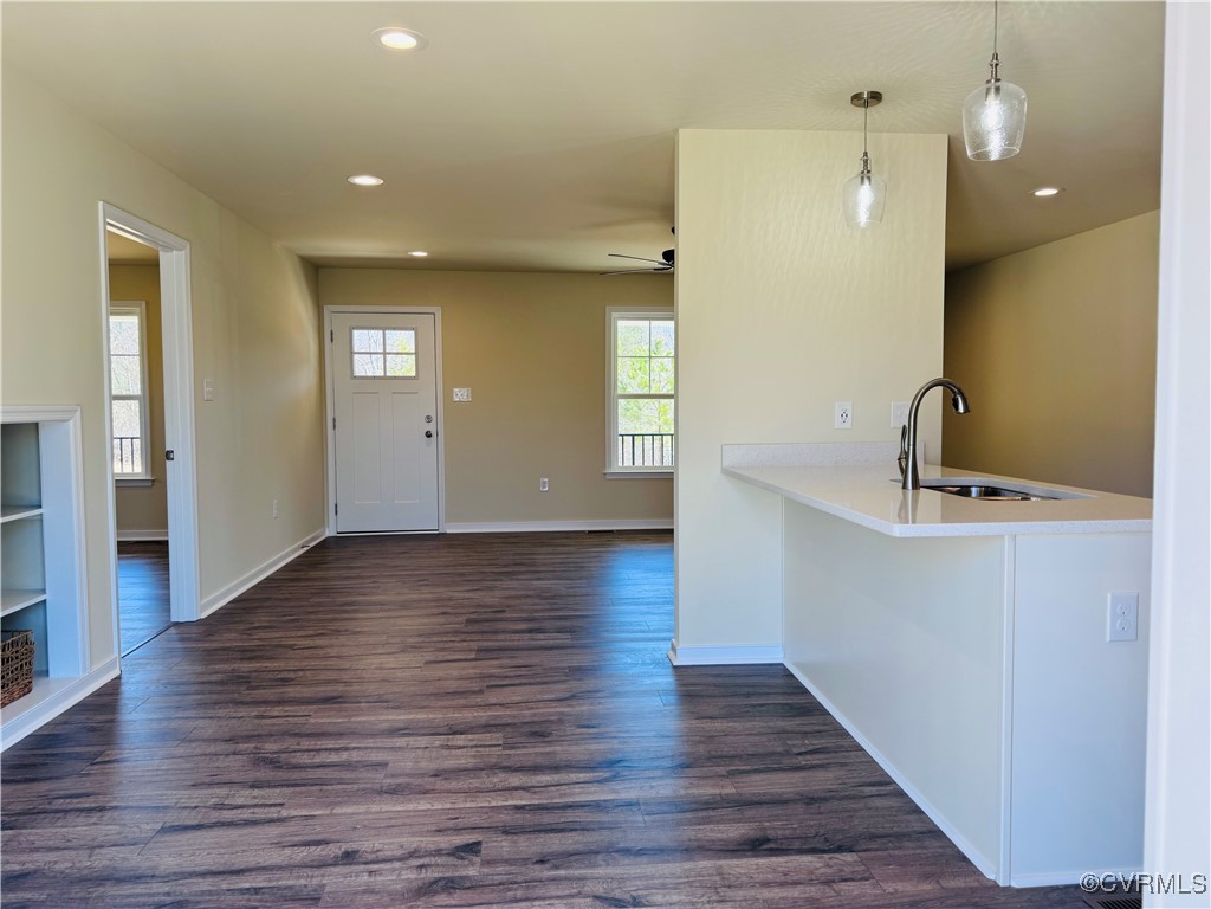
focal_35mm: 24
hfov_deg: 71.6
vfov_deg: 56.8
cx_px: 606
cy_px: 454
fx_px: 840
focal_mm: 6.76
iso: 64
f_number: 1.78
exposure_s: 1/151
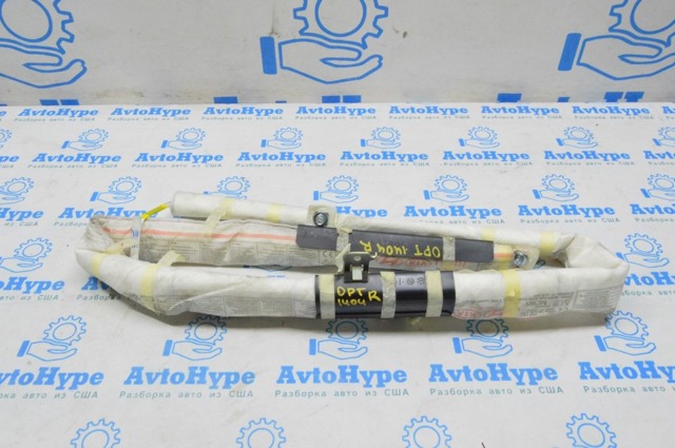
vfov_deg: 43.5
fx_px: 562
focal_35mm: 30
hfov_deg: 62.0
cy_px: 224
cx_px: 338
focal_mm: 20
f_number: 20
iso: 6400
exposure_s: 1/20
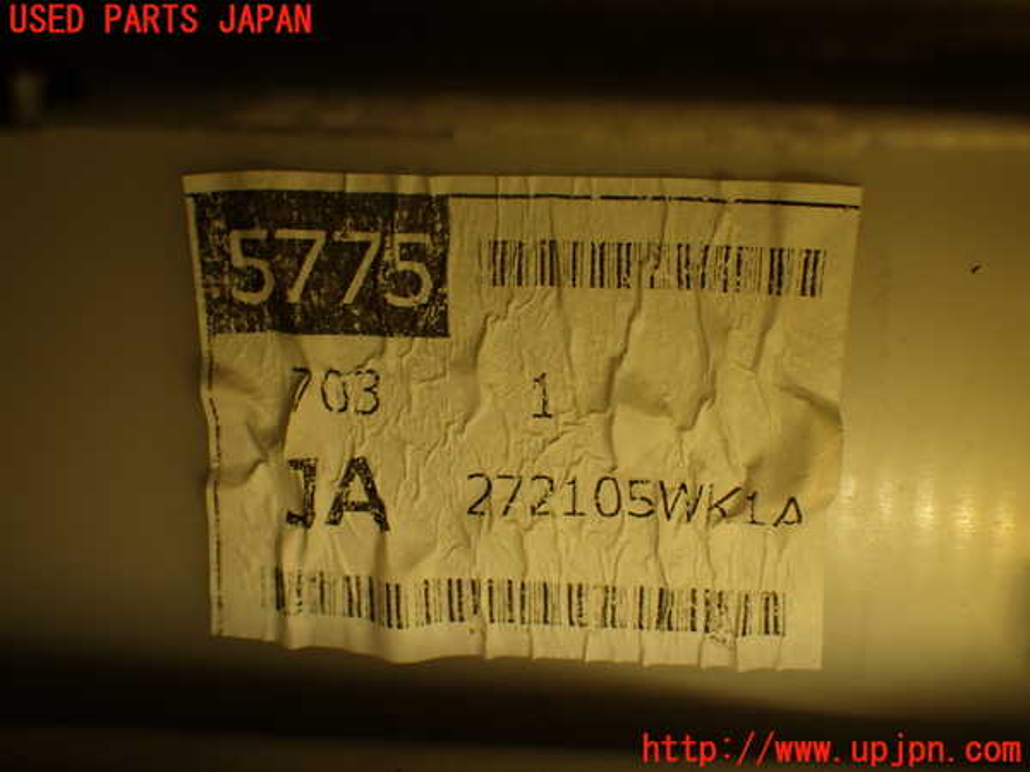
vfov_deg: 30.9
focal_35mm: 47
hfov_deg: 40.4
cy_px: 386
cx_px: 515
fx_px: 1398
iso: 100
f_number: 4.5
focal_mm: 8.4
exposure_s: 1/200
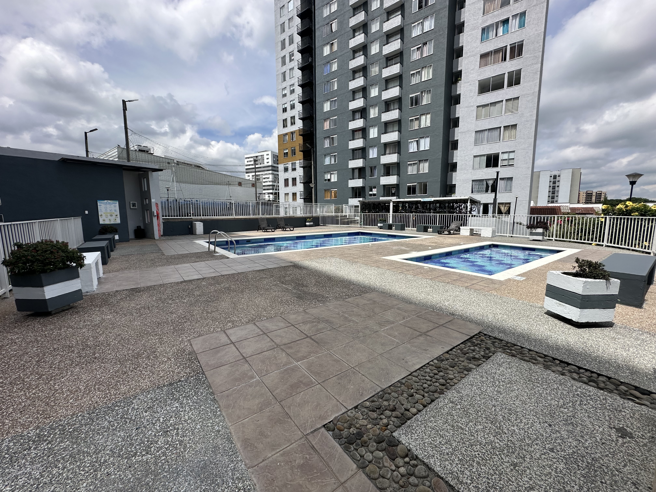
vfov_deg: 85.7
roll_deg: -0.1
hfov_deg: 102.1
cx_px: 328
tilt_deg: -7.0
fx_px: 265
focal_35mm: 14
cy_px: 246
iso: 50
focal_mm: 2.22
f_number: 2.2
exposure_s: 1/2882
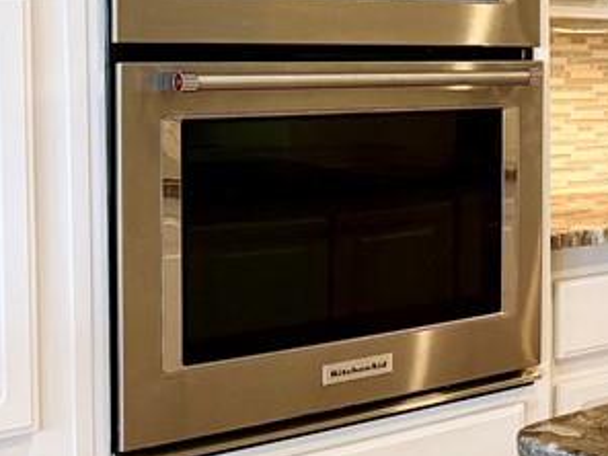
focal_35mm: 83
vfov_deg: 17.6
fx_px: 1458
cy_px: 90
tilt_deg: -1.6
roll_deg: -0.3
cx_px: 867
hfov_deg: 20.7
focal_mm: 6.76
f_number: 1.78
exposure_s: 1/120
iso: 200
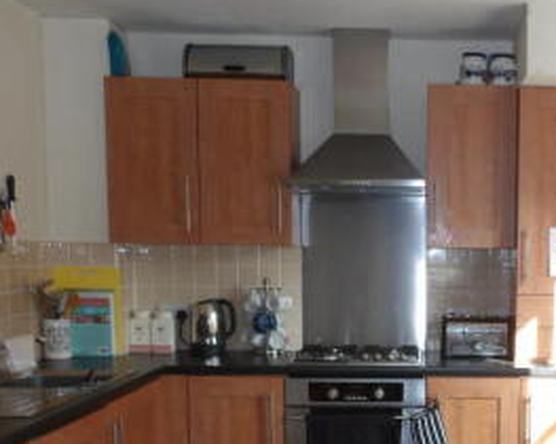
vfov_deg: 28.4
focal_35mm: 52
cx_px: 477
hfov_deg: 34.4
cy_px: 367
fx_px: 855
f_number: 4.1
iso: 100
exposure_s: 1/30
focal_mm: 4.3
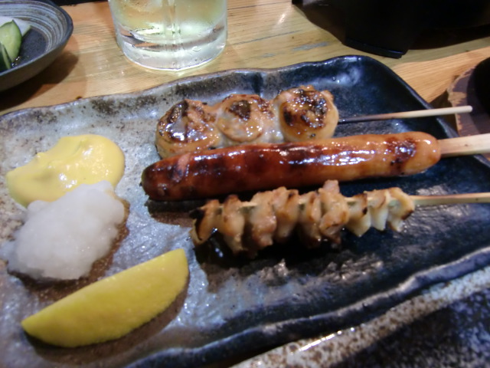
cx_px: 245
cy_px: 184
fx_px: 340
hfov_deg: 71.6
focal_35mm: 24
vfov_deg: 56.8
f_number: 3.2
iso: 400
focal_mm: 4.3
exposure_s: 1/8
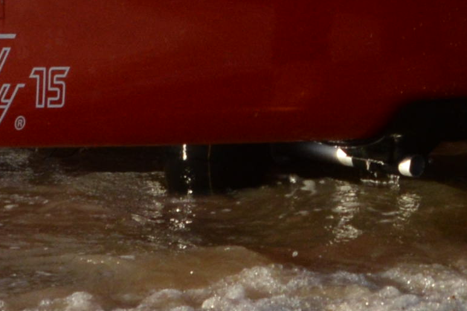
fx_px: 7072
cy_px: -552
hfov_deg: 3.8
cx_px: 590
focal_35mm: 545
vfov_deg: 2.5
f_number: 10
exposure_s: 1/1600
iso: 800
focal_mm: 70
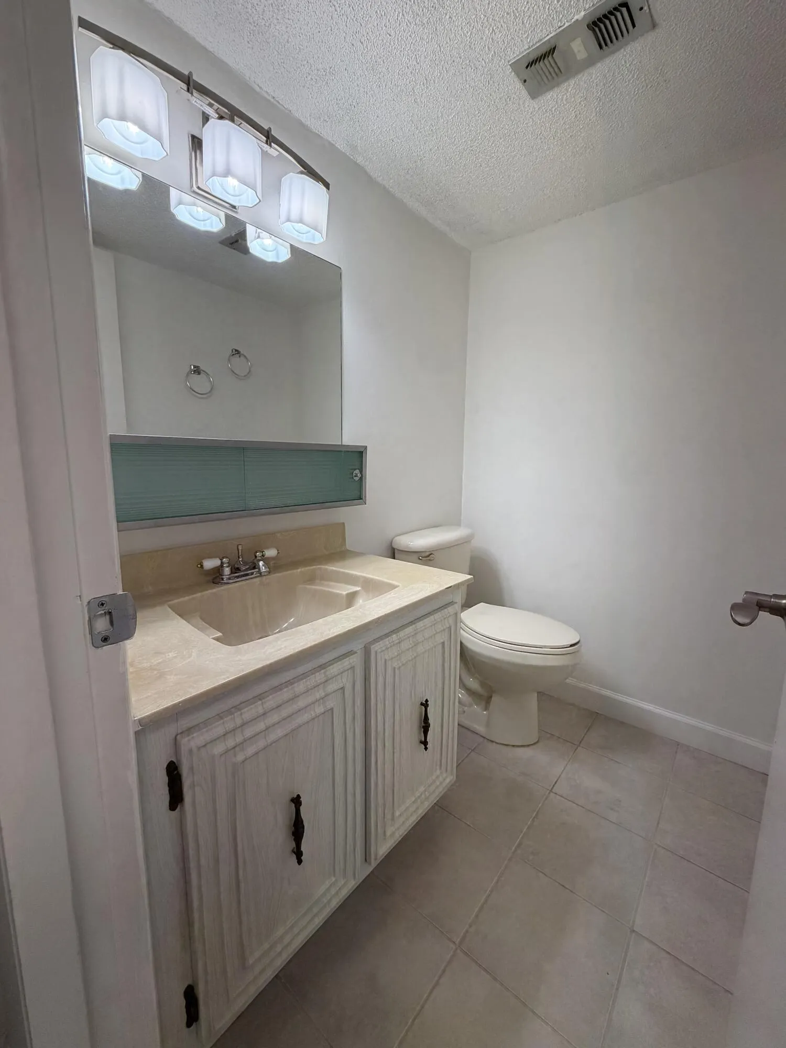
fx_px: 424
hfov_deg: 85.7
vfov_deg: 102.1
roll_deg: -0.3
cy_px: 524
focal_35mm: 14
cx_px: 393
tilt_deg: -8.9
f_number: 2.2
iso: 160
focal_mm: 2.22
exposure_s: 1/120
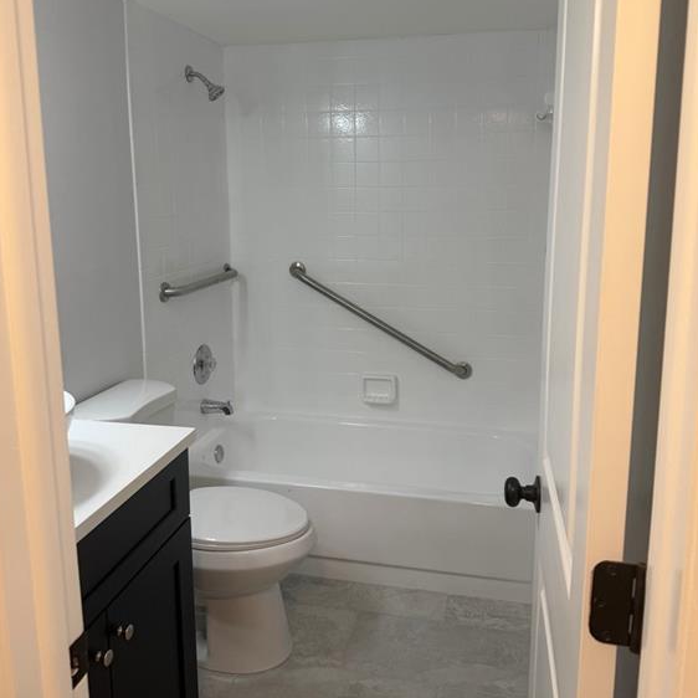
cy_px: 292
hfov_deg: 55.6
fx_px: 662
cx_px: 348
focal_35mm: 29
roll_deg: +0.9
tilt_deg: -9.4
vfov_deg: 55.4
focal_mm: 6.76
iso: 100
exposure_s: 1/120
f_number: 1.78
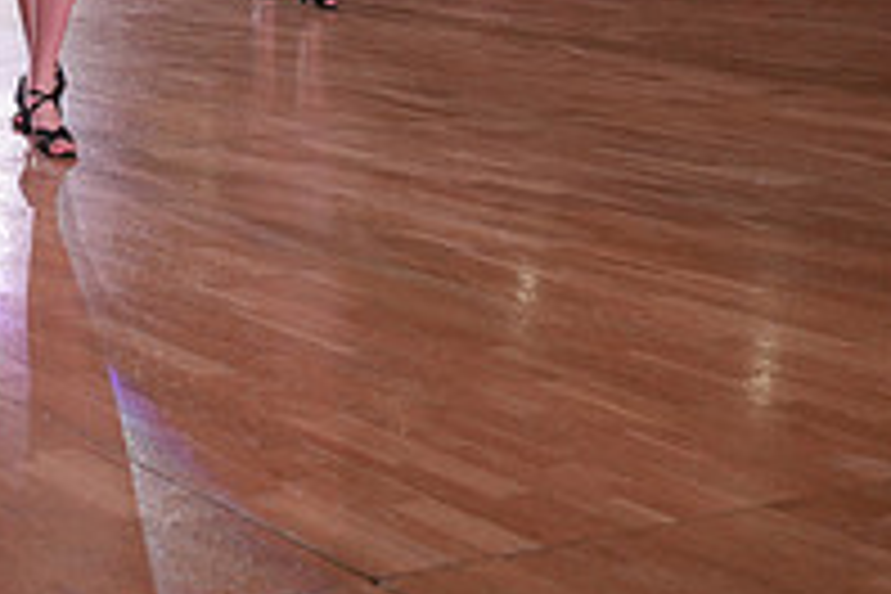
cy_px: -241
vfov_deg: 14.7
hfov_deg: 21.2
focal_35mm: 88
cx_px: -230
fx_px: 2178
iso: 1000
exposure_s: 1/500
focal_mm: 30
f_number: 4
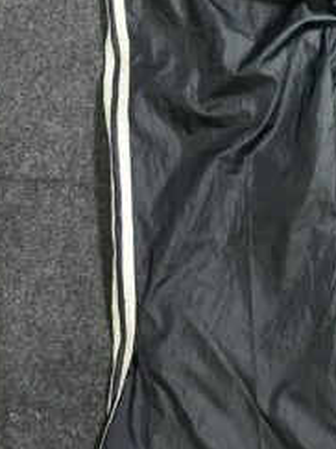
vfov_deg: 33.2
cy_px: 117
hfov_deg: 24.3
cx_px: 345
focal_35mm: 57
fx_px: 738
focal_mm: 5.7
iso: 500
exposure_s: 1/33
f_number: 1.5
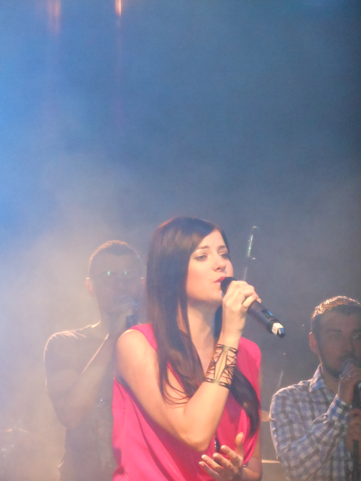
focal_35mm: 146
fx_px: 2030
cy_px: 240
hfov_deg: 10.2
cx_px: 180
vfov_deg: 13.5
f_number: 5.2
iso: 1250
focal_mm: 26.1
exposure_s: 1/60
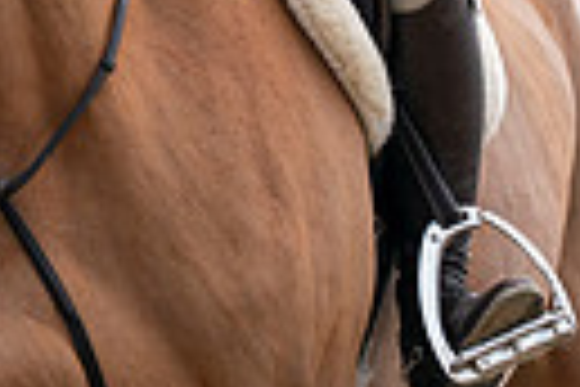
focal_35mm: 1800
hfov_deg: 1.1
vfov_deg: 0.8
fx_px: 28998
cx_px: -144
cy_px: -457
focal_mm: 400
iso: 320
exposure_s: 1/500
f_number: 5.6
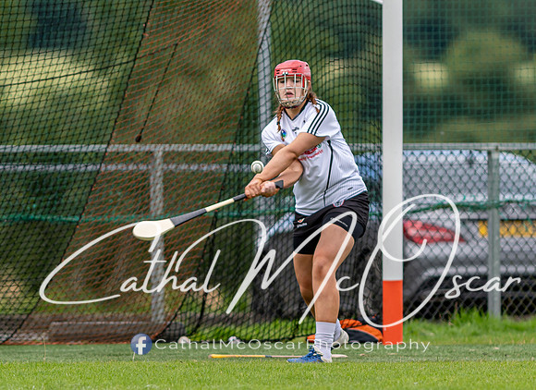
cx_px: 197
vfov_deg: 1.7
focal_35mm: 860
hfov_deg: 2.3
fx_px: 13182
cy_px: 210
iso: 100
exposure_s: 1/1000
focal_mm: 300
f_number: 2.8
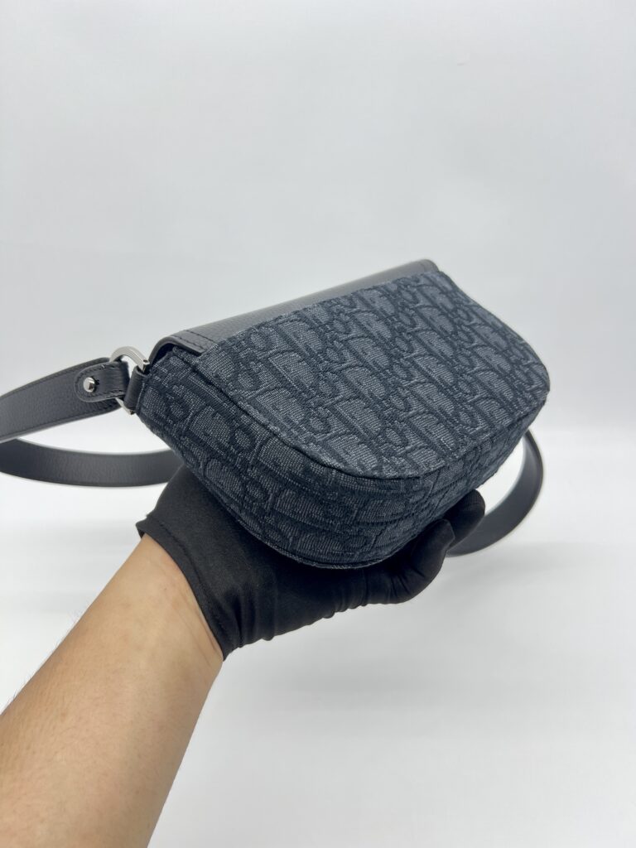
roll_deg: +0.9
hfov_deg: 53.1
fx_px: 637
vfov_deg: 67.3
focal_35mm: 26
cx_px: 318
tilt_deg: -29.2
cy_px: 424
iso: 40
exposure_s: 1/100
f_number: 1.5
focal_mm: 5.7
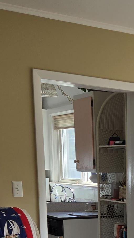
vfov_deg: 23.2
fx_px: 537
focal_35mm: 85
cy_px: 273
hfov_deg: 13.1
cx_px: 223
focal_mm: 5.4
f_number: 1.8
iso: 25
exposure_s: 1/199
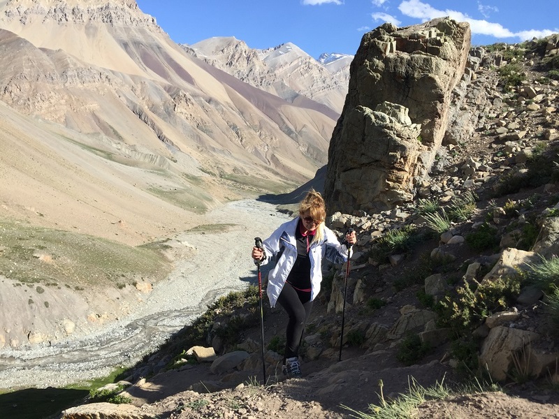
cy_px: 210
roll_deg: -2.2
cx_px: 280
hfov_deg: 61.7
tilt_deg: -10.9
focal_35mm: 29
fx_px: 468
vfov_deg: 48.2
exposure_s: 1/1199
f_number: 2.2
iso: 32
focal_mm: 4.15
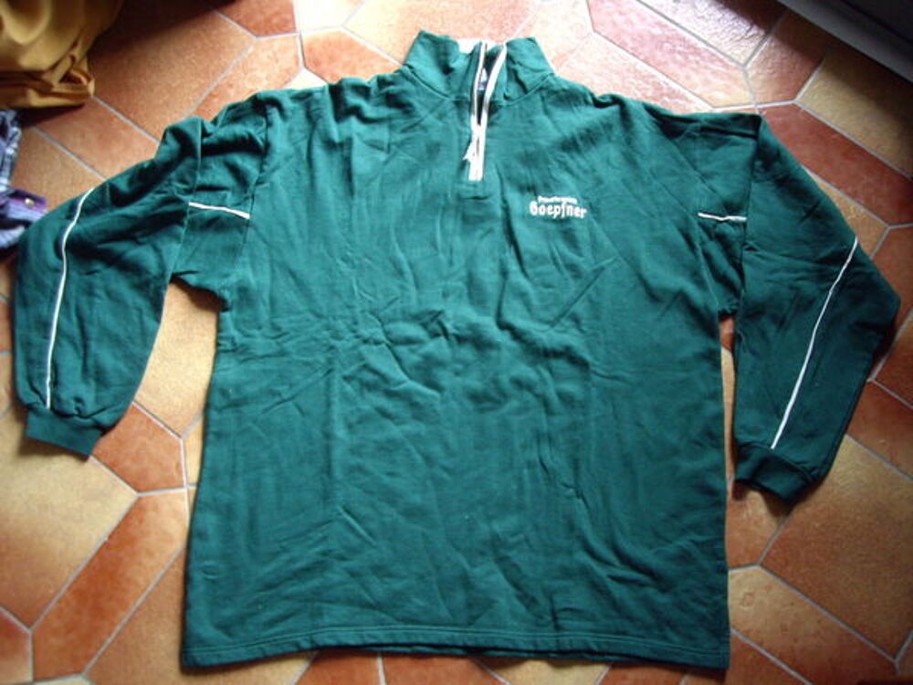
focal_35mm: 38
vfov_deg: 37.7
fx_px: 1002
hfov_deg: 49.0
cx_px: 456
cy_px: 342
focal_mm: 6.2
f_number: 2.7
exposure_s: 1/8
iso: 200
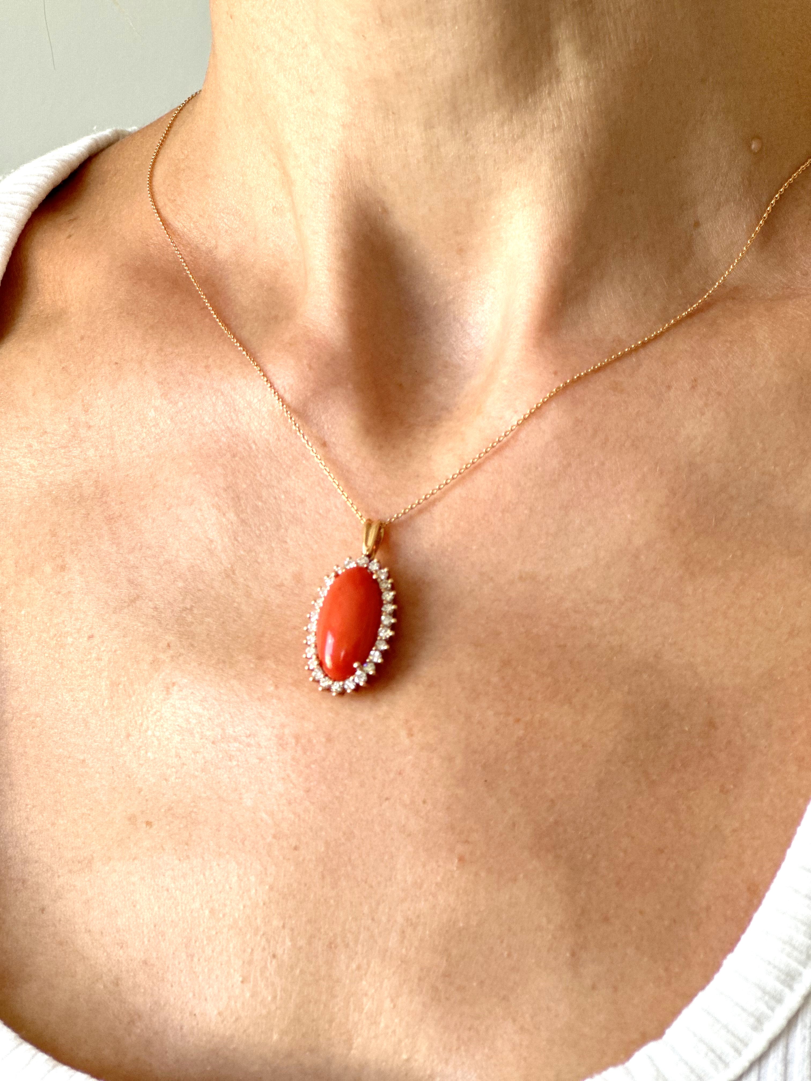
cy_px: 540
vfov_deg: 25.3
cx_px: 406
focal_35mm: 77
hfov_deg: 19.1
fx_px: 2405
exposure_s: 1/121
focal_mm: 9
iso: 160
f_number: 2.8
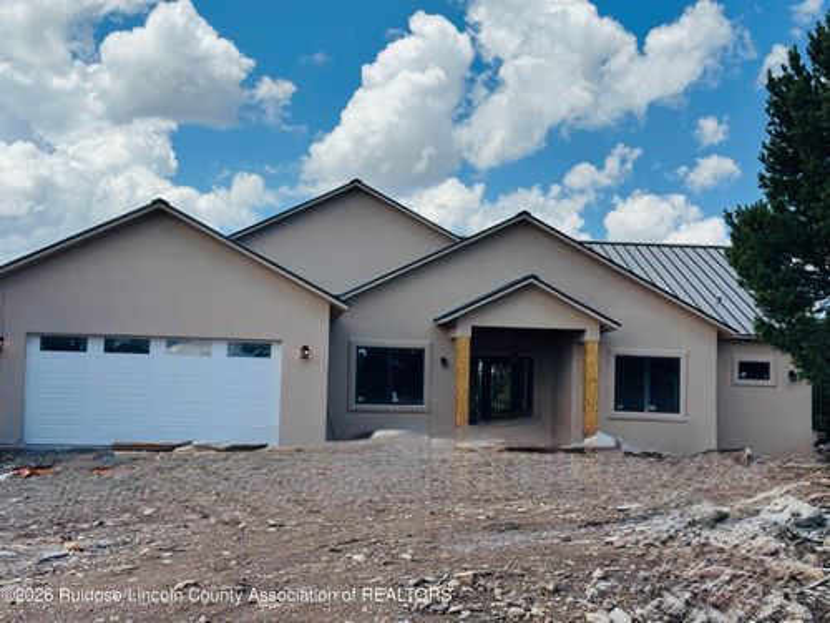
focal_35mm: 48
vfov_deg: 30.3
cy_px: 312
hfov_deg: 39.7
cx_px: 415
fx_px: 1151
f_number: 1.78
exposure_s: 1/5848
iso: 64
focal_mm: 6.76
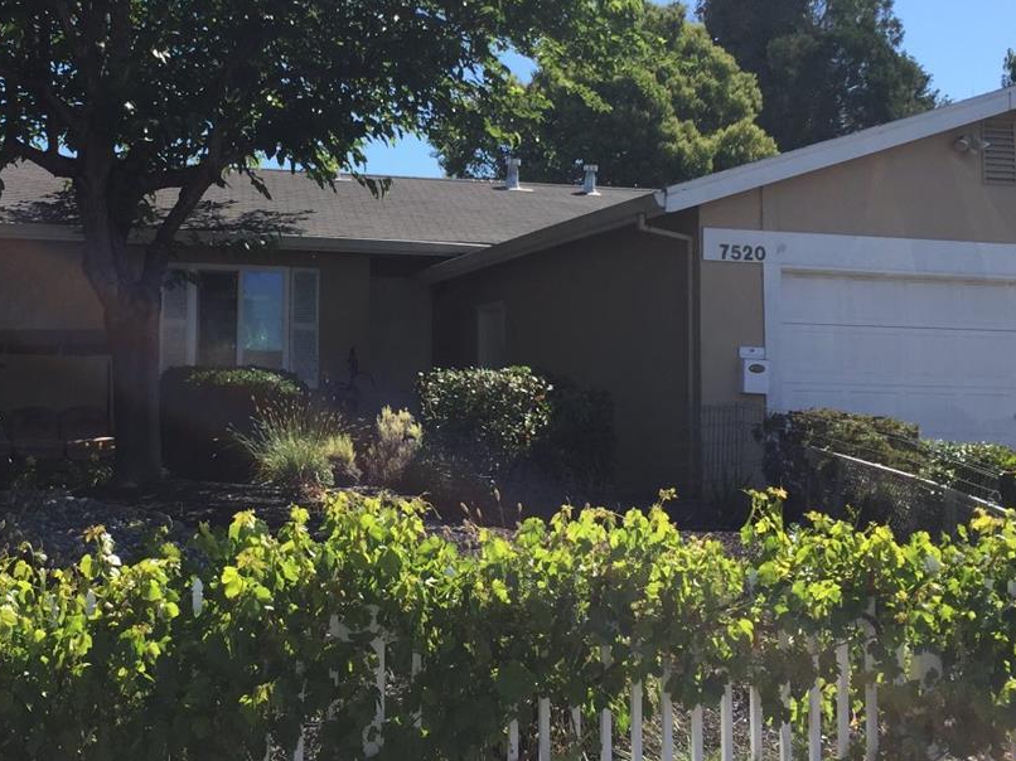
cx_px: 407
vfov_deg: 26.9
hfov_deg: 35.4
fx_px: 1584
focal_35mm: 54
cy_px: 282
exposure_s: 1/1236
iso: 32
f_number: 2.2
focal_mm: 4.15
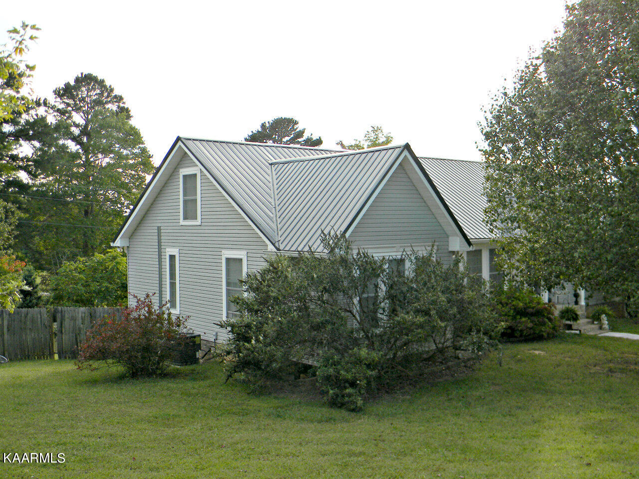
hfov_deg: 51.4
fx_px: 665
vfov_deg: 39.7
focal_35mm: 36
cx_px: 320
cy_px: 240
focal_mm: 6.4
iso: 112
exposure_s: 1/303
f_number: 3.7
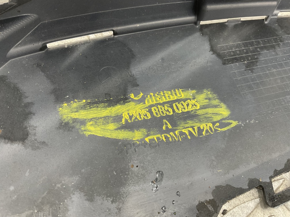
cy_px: 108
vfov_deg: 48.2
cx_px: 145
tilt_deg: -57.9
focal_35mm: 29
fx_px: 243
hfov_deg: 61.7
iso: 125
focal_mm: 3
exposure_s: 1/60
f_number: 1.8
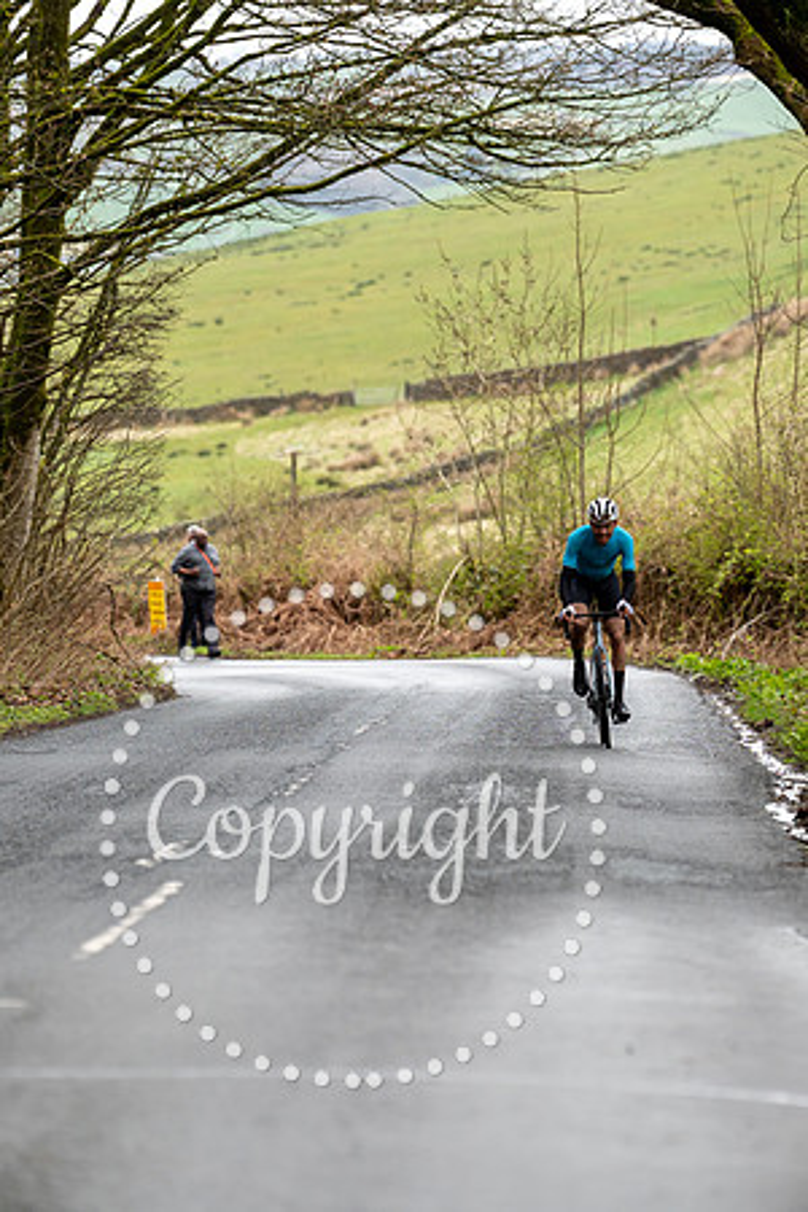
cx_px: 656
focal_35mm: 232
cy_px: 608
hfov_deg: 5.9
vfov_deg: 8.9
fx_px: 7807
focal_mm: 154
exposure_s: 1/1000
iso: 640
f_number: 3.5
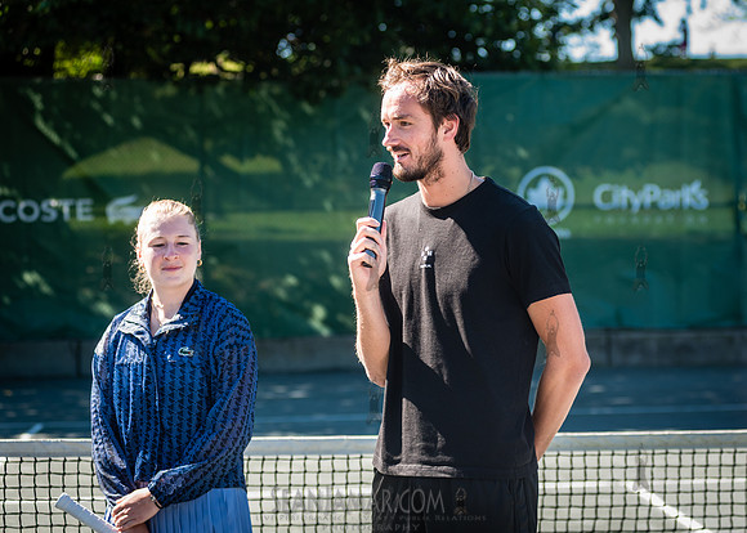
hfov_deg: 20.9
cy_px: 247
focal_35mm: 95
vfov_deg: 15.0
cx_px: 455
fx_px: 2024
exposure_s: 1/320
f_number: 4
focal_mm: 80
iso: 200
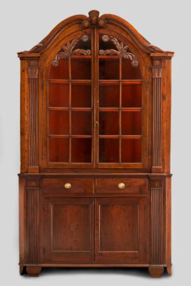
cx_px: 96
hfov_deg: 20.0
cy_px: 143
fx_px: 541
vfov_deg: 29.6
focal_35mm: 68
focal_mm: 68
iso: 100
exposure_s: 30
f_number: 16
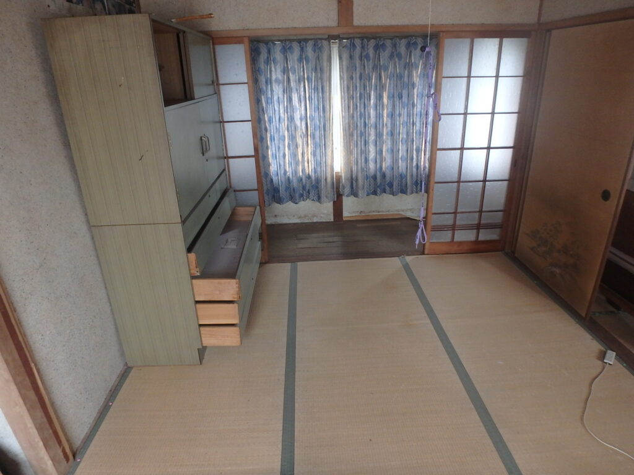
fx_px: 385
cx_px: 317
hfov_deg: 79.0
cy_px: 238
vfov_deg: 63.4
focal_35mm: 21
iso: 320
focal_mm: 3.7
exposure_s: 1/30
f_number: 3.5
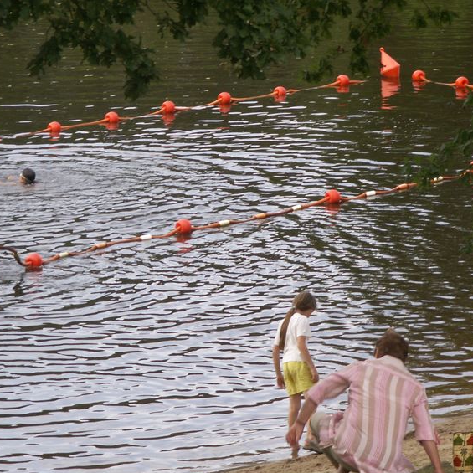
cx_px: 177
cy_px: 226
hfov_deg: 7.4
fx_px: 3664
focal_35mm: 237
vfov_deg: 7.4
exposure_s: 1/60
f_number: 5.6
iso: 50
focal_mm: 24.18
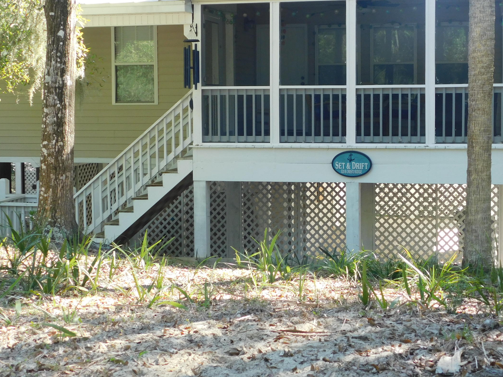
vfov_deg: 25.5
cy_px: 114
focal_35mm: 57
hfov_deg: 33.7
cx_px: 291
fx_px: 828
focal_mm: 7.1
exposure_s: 1/80
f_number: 3.6
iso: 125
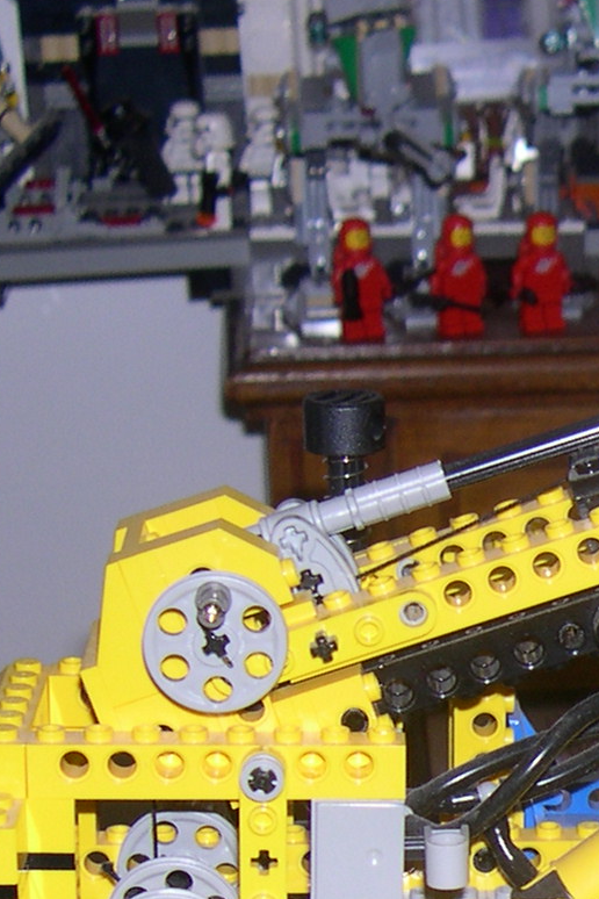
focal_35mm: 116
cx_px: 967
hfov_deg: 11.2
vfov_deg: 17.3
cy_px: 870
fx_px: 2895
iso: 100
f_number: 2.8
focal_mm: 8
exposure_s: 1/60
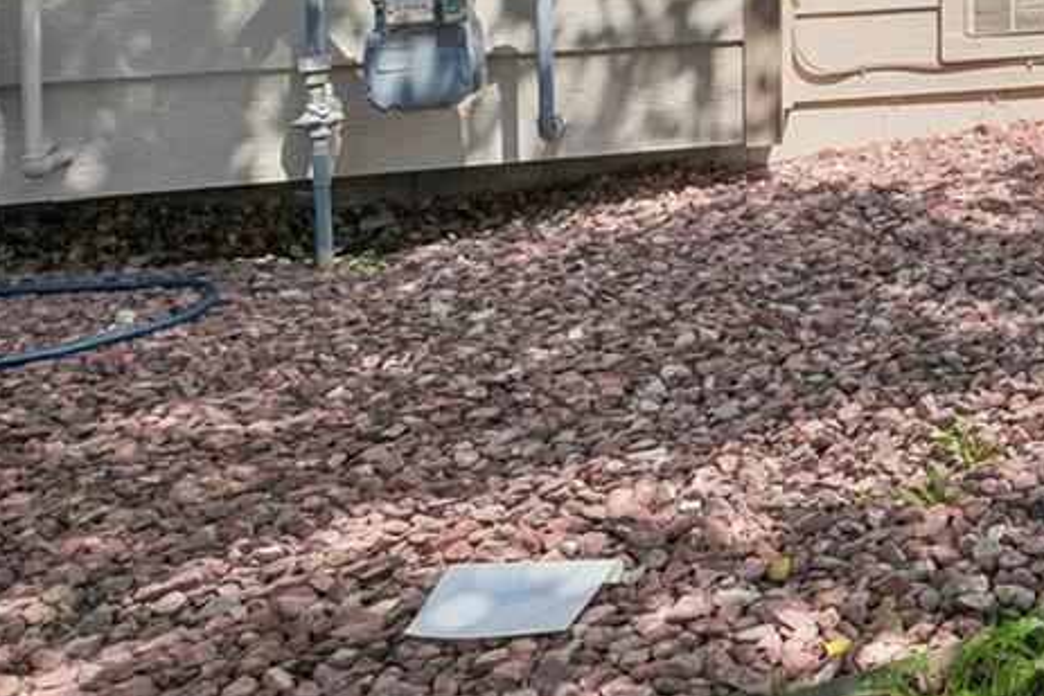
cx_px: 1815
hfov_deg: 22.6
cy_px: -322
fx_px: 1675
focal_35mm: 58
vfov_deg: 20.4
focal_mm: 11
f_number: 8
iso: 100
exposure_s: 1/500
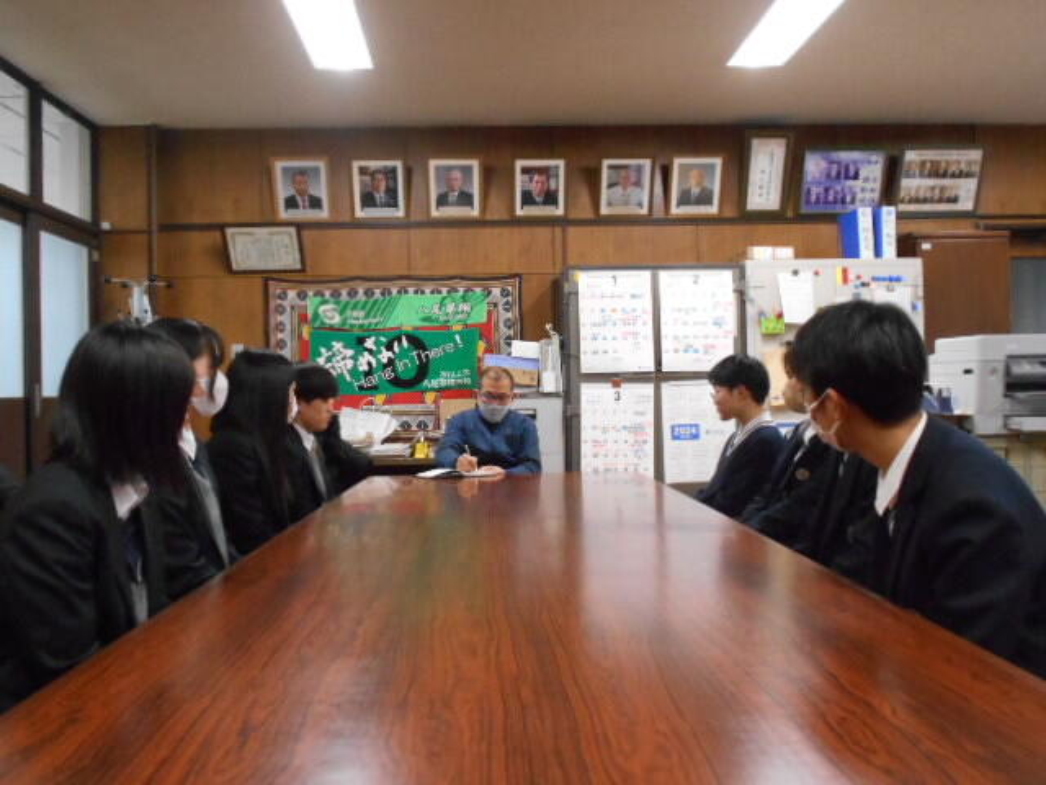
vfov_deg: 41.8
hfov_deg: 54.0
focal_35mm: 34
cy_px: 392
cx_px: 523
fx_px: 1027
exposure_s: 1/80
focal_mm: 5.8
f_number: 3.6
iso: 800
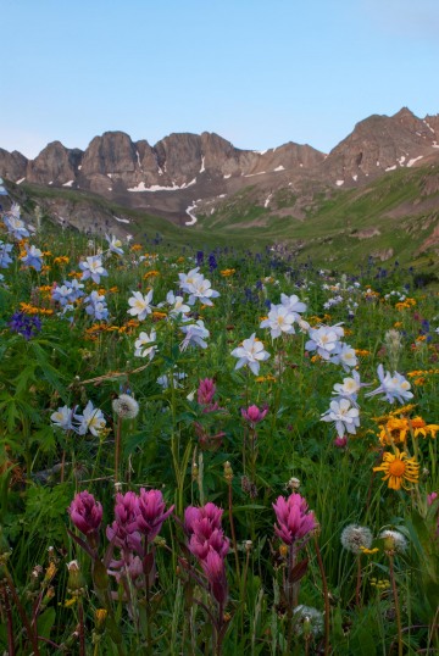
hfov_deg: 32.0
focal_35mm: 42
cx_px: 220
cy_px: 328
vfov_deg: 46.4
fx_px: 766
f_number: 18
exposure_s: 2
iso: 200
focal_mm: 28
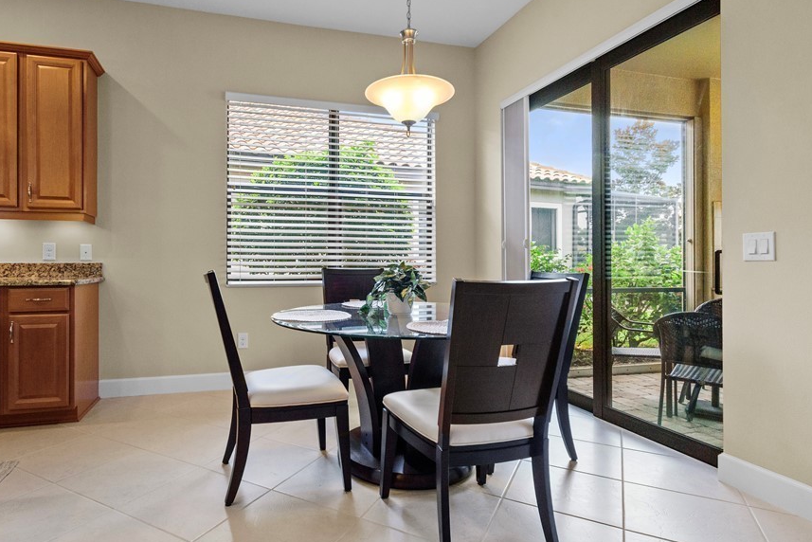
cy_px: 239
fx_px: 429
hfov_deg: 86.1
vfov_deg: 64.4
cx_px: 336
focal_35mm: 19
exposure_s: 1/100
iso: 800
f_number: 5
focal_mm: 10
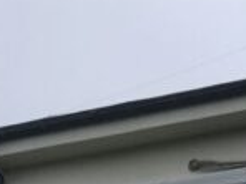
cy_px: 399
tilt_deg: +12.2
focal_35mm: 150
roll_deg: -1.0
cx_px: 588
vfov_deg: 9.1
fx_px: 1066
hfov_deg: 11.1
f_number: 2.2
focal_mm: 4.15
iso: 25
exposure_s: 1/1508
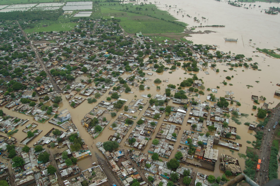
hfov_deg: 67.4
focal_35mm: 27
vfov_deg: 47.9
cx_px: 140
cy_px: 93
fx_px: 210
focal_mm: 18
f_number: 7.1
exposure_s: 1/200
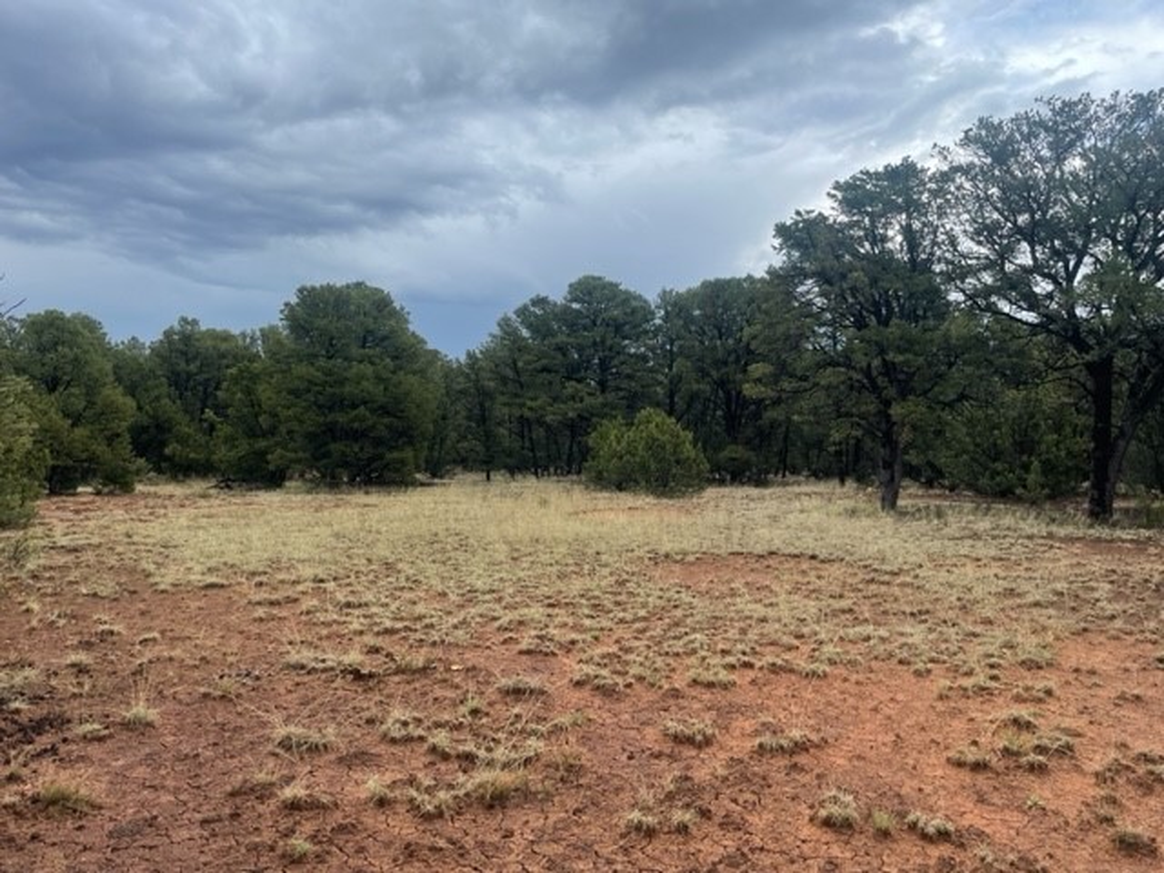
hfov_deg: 67.3
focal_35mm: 26
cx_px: 582
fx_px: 874
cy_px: 436
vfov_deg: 53.1
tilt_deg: -1.7
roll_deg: +0.8
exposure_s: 1/1742
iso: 32
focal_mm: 4.2
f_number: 1.6
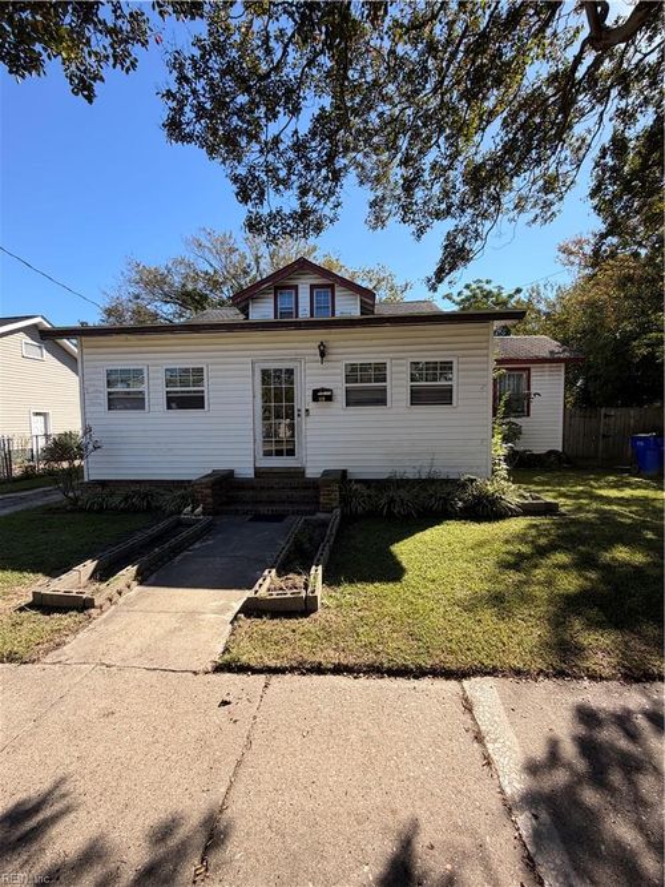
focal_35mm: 14
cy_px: 444
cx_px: 332
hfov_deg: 85.7
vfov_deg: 102.1
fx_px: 359
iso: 40
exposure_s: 1/770
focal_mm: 2.22
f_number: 2.2
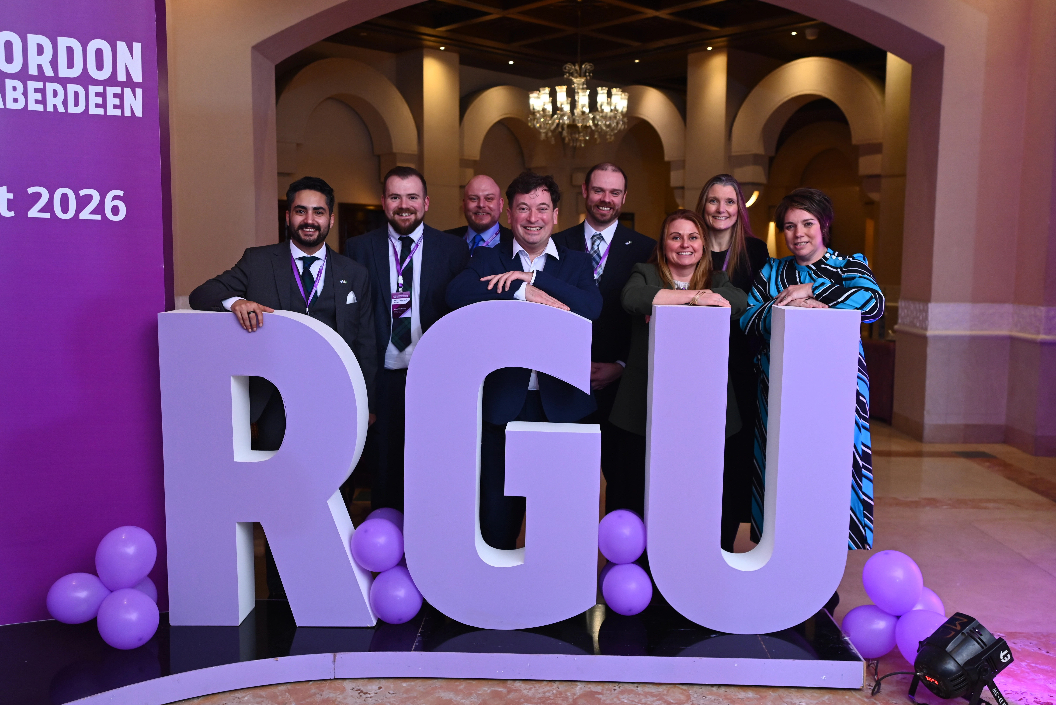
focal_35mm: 35
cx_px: 528
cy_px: 352
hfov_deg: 54.4
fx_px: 1027
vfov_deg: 37.9
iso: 1000
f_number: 3.2
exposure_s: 1/160
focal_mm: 35
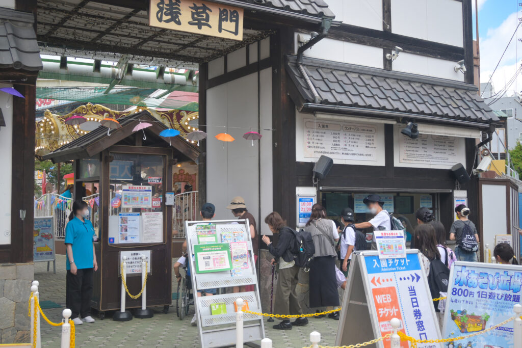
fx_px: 598
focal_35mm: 41
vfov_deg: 32.5
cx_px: 261
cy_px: 174
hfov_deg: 47.1
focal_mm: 27.5
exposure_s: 1/250
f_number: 4.5
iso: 100
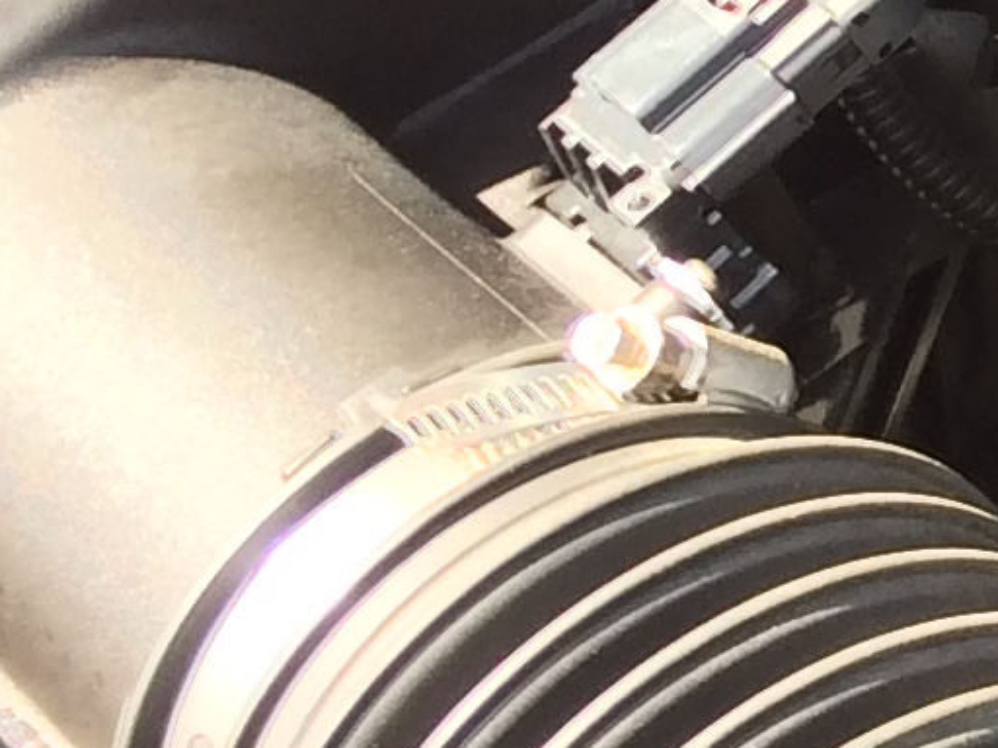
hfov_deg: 9.1
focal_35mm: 185
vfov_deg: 8.0
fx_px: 5334
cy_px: 152
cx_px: 2772
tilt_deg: -45.7
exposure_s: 1/120
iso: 32
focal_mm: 4.15
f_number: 2.2
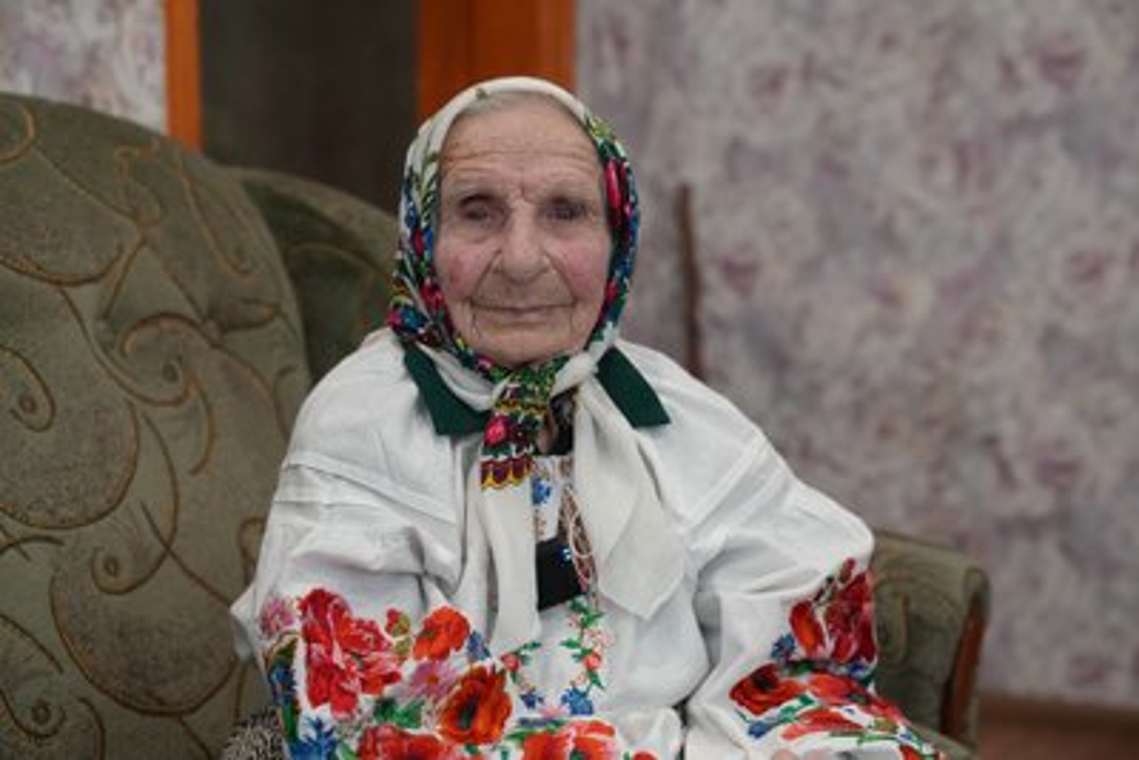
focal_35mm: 70
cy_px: 380
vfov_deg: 19.5
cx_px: 570
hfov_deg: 28.8
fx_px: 2215
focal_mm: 70
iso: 6400
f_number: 4
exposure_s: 1/160
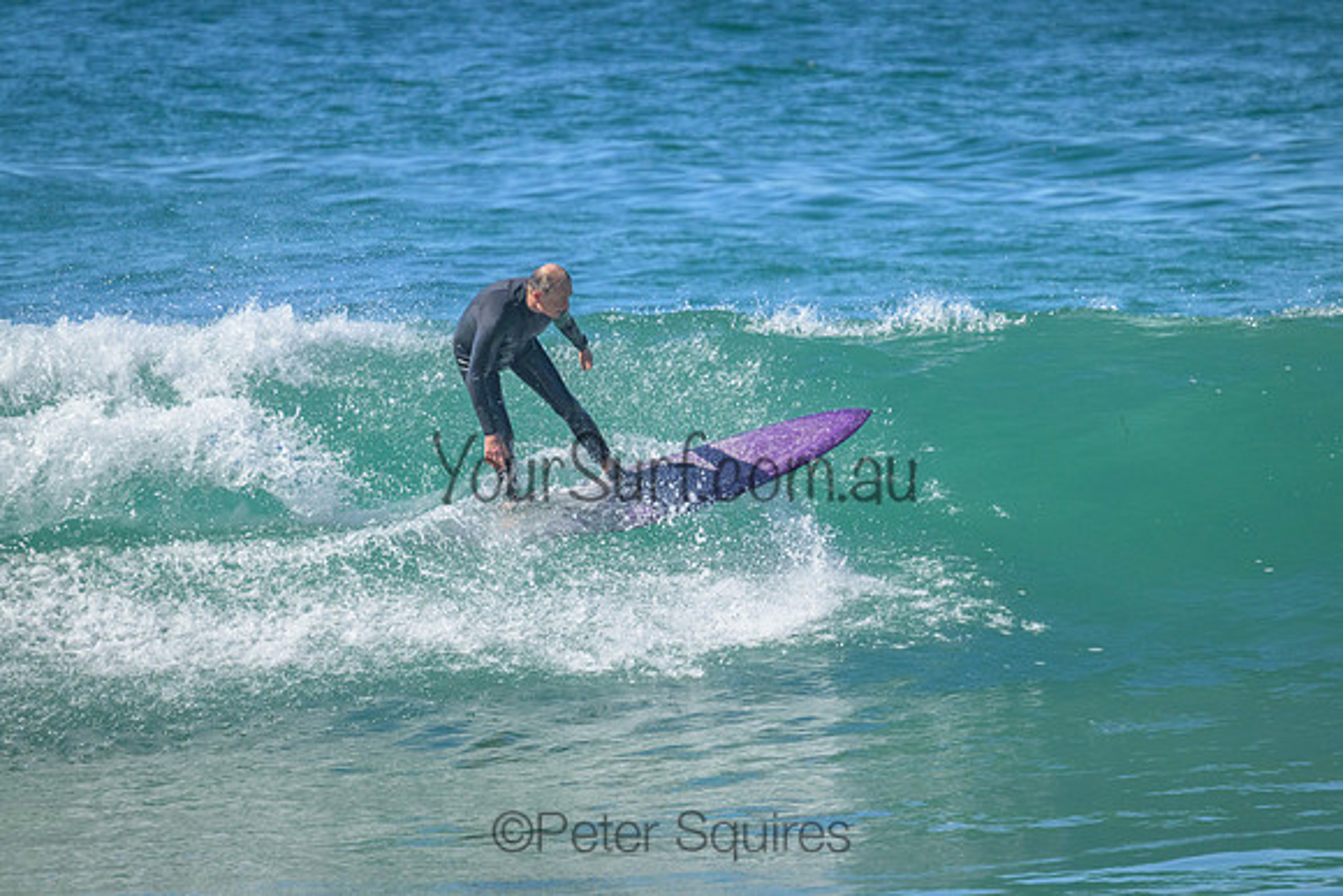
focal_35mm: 630
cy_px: 448
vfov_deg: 2.2
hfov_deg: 3.3
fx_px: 23507
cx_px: 672
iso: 2800
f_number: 11
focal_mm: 630
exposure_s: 1/2000
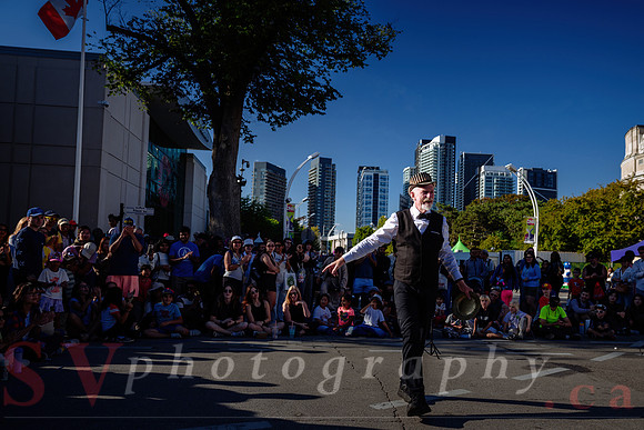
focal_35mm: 28
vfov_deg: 46.0
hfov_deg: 64.9
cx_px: 356
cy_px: 238
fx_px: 505
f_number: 4
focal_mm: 25.5
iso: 64
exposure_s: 1/320
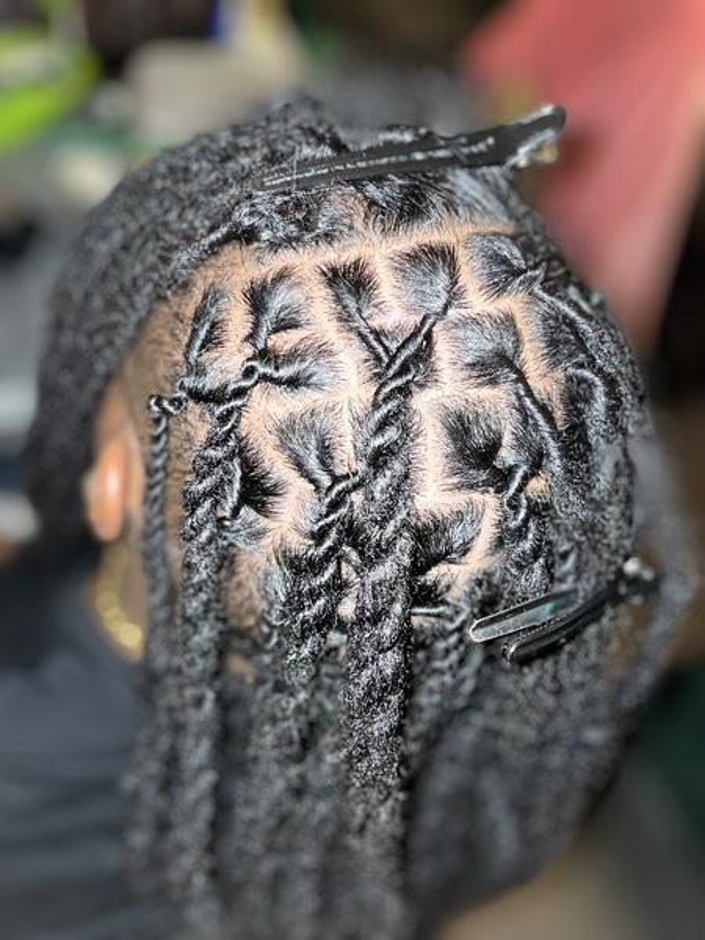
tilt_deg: -54.7
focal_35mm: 26
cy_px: 470
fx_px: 706
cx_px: 352
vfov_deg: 67.3
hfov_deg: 53.1
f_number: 1.6
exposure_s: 1/4
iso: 50
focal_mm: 4.2
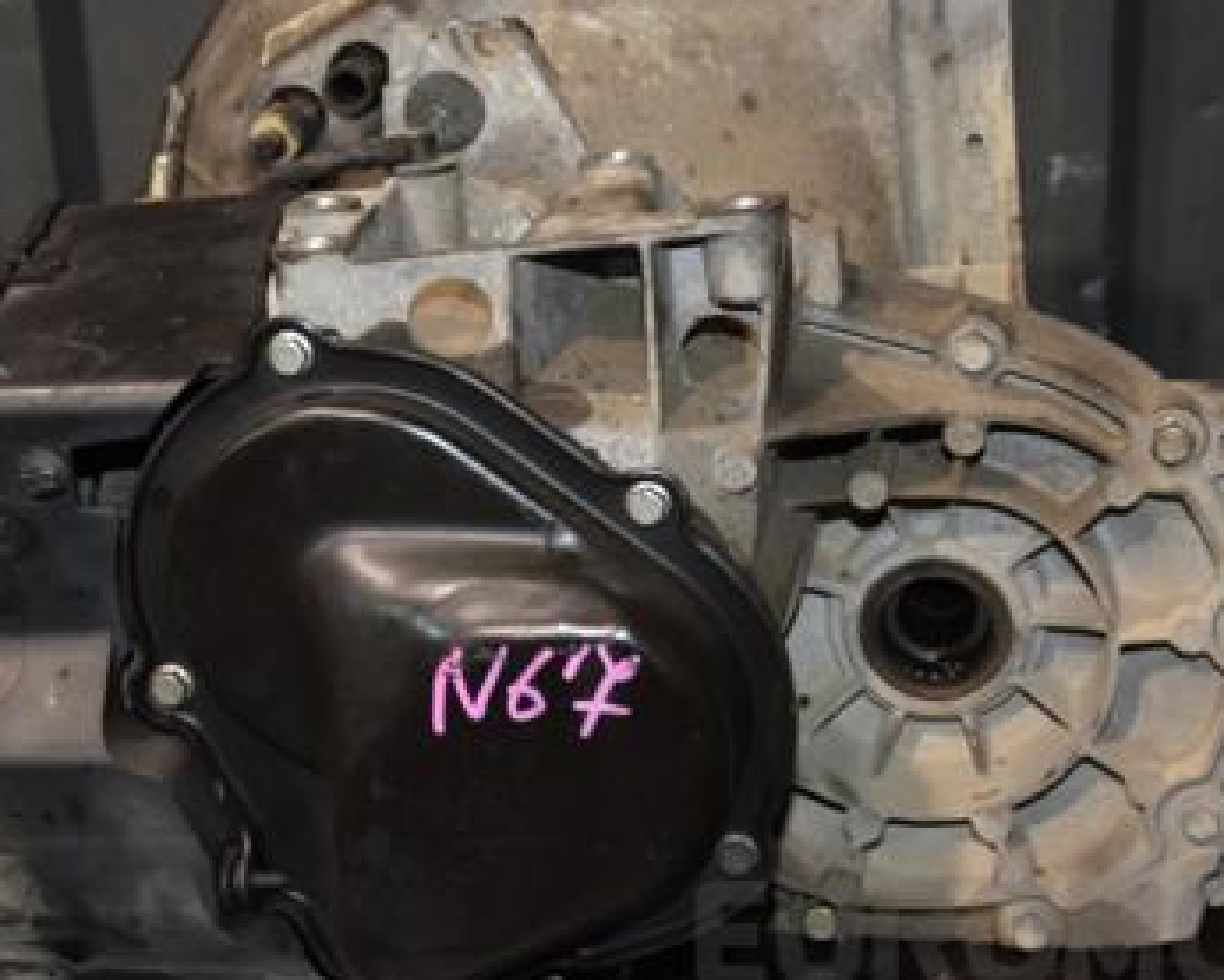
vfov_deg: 18.5
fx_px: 3008
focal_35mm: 83
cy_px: 463
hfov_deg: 23.0
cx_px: 630
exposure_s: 1/60
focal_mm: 34
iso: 800
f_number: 5
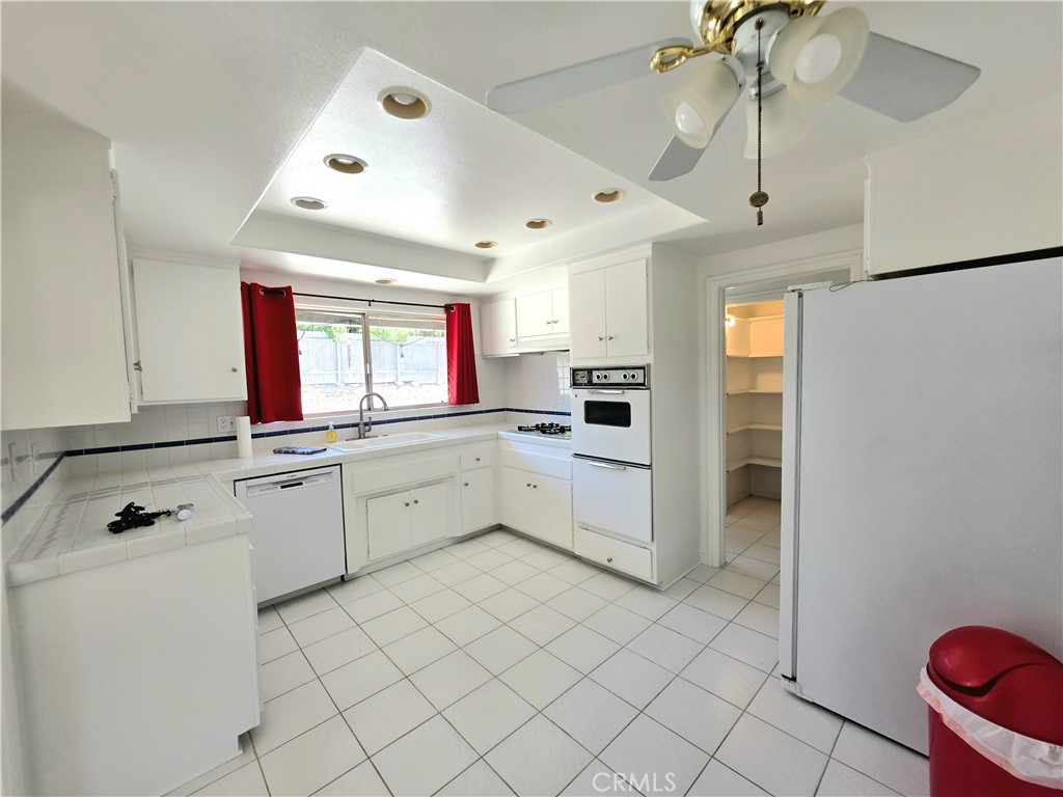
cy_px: 398
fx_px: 399
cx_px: 532
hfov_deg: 106.2
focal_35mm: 13
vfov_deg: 89.9
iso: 50
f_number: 1.9
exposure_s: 1/120
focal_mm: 2.2
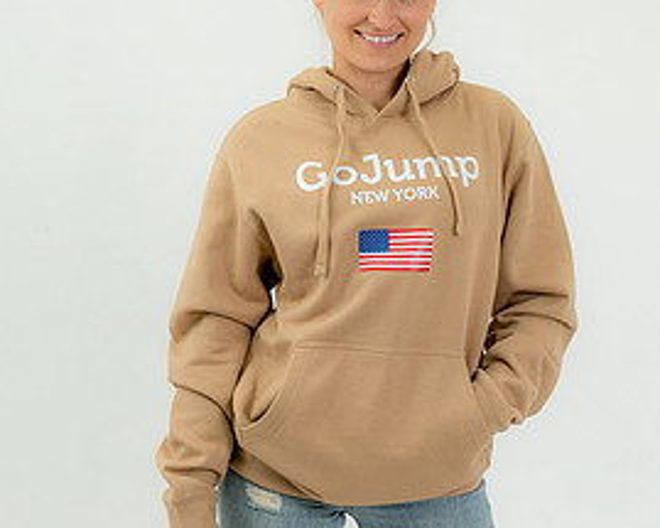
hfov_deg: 23.9
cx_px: 319
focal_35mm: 80
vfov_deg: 19.2
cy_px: 268
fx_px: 1562
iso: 800
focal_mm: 51
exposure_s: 1/160
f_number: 8
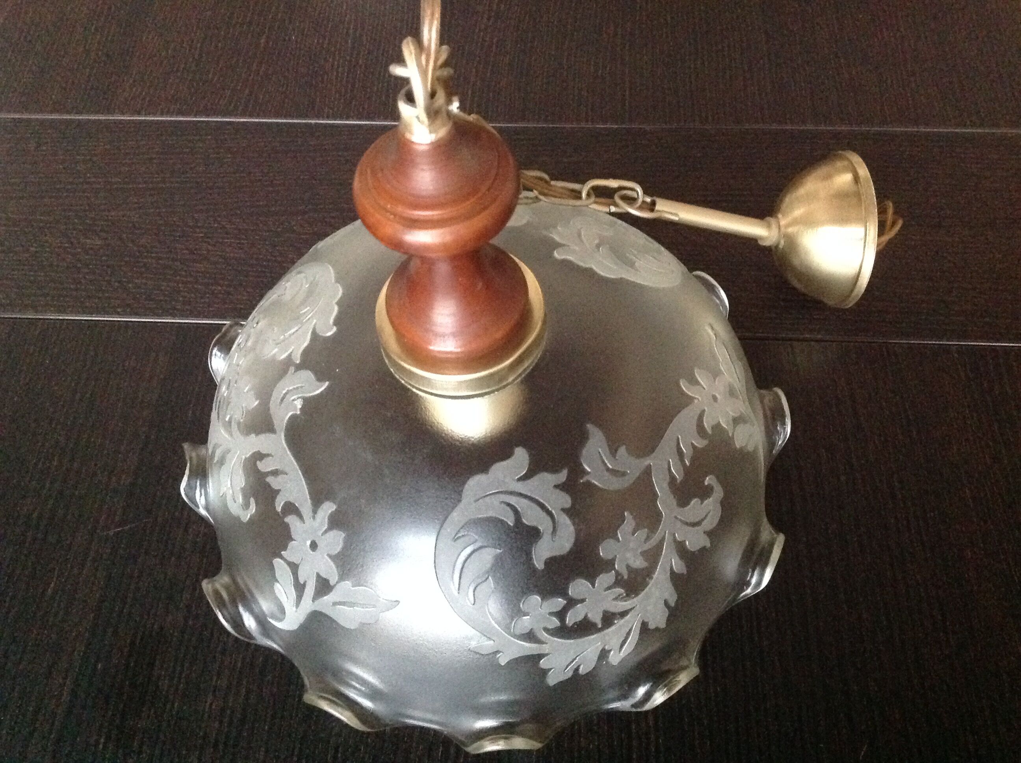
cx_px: 510
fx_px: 1031
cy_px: 382
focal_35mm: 35
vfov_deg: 40.6
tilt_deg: -58.5
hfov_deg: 52.7
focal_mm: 4.28
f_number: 2.4
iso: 800
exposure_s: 1/15
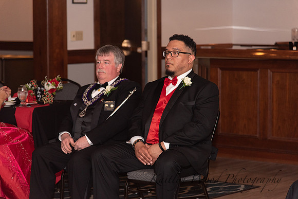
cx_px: 149
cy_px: 100
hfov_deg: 17.1
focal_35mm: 120
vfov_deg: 11.4
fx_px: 994
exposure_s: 1/200
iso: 800
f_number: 4
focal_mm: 120
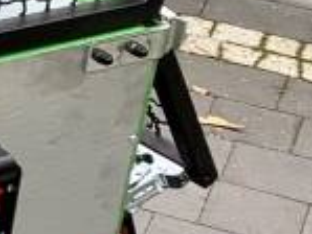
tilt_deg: -24.1
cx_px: -584
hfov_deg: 8.2
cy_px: -52
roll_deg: -2.2
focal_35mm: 208
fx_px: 1876
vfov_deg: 7.1
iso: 40
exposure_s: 1/100
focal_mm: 3.3
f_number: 2.4
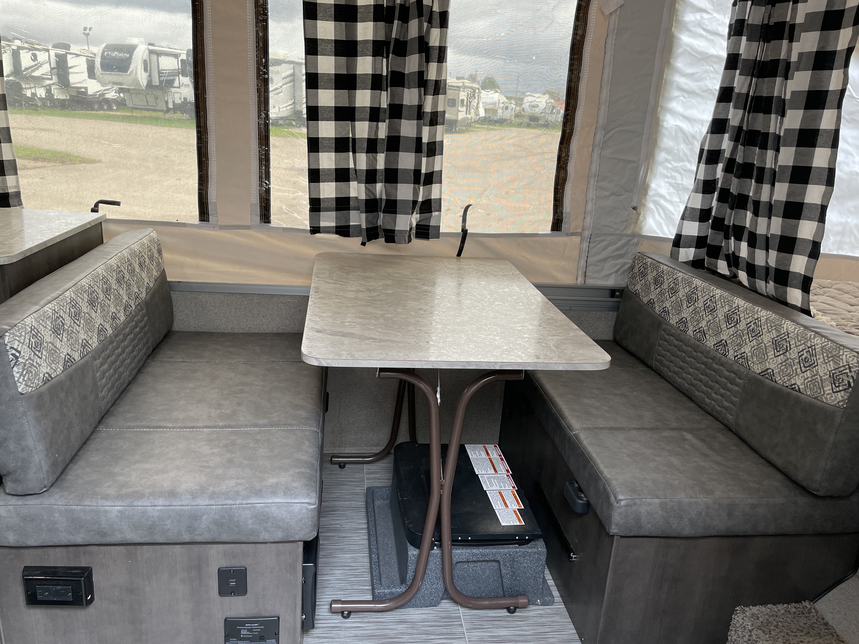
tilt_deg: -17.5
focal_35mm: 26
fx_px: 645
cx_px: 430
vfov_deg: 53.1
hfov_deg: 67.3
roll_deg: -2.9
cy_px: 322
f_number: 1.6
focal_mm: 4.2
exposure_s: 1/121
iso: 80
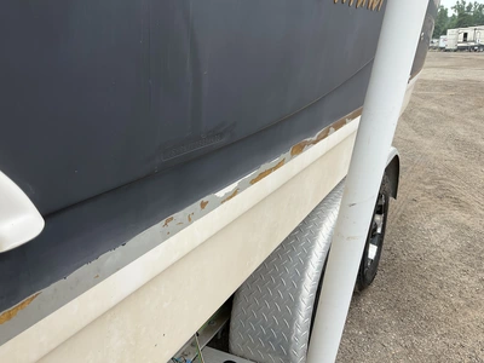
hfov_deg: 61.7
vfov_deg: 48.2
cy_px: 182
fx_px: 405
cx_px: 242
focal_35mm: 29
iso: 25
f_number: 1.8
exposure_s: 1/912
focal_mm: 3
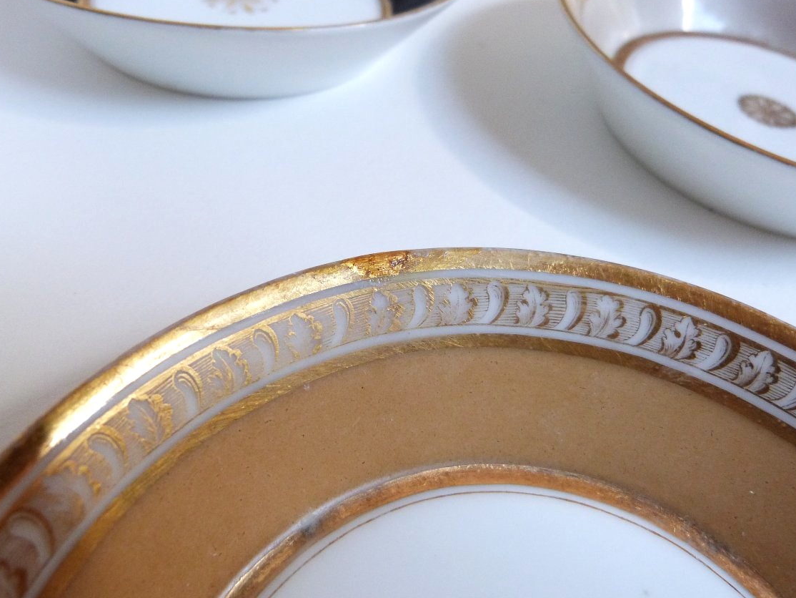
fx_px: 644
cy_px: 302
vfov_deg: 49.8
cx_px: 377
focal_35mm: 28
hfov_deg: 63.4
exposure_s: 1/60
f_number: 2.8
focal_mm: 4.5
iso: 400
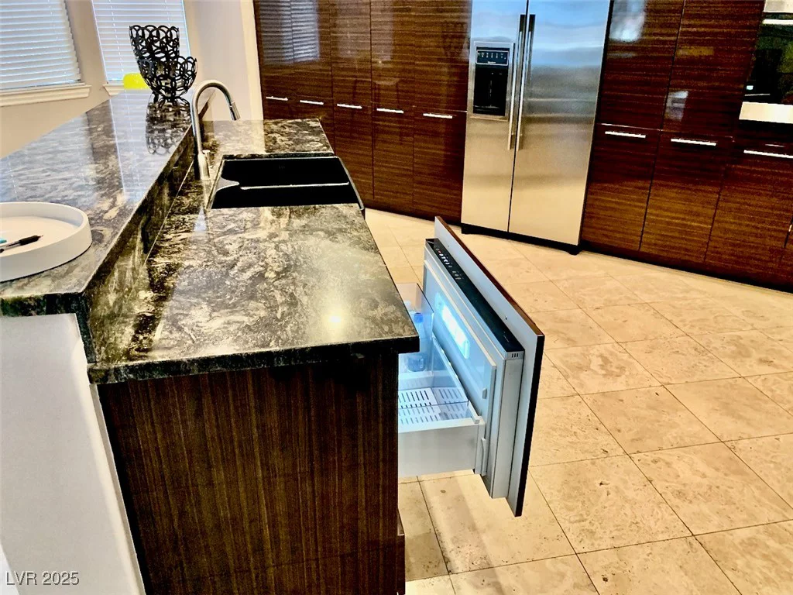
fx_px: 596
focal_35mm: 26
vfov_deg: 53.1
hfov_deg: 67.3
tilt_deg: -25.4
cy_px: 298
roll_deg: +0.3
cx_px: 396
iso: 320
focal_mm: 4.25
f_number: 1.8
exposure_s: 1/60
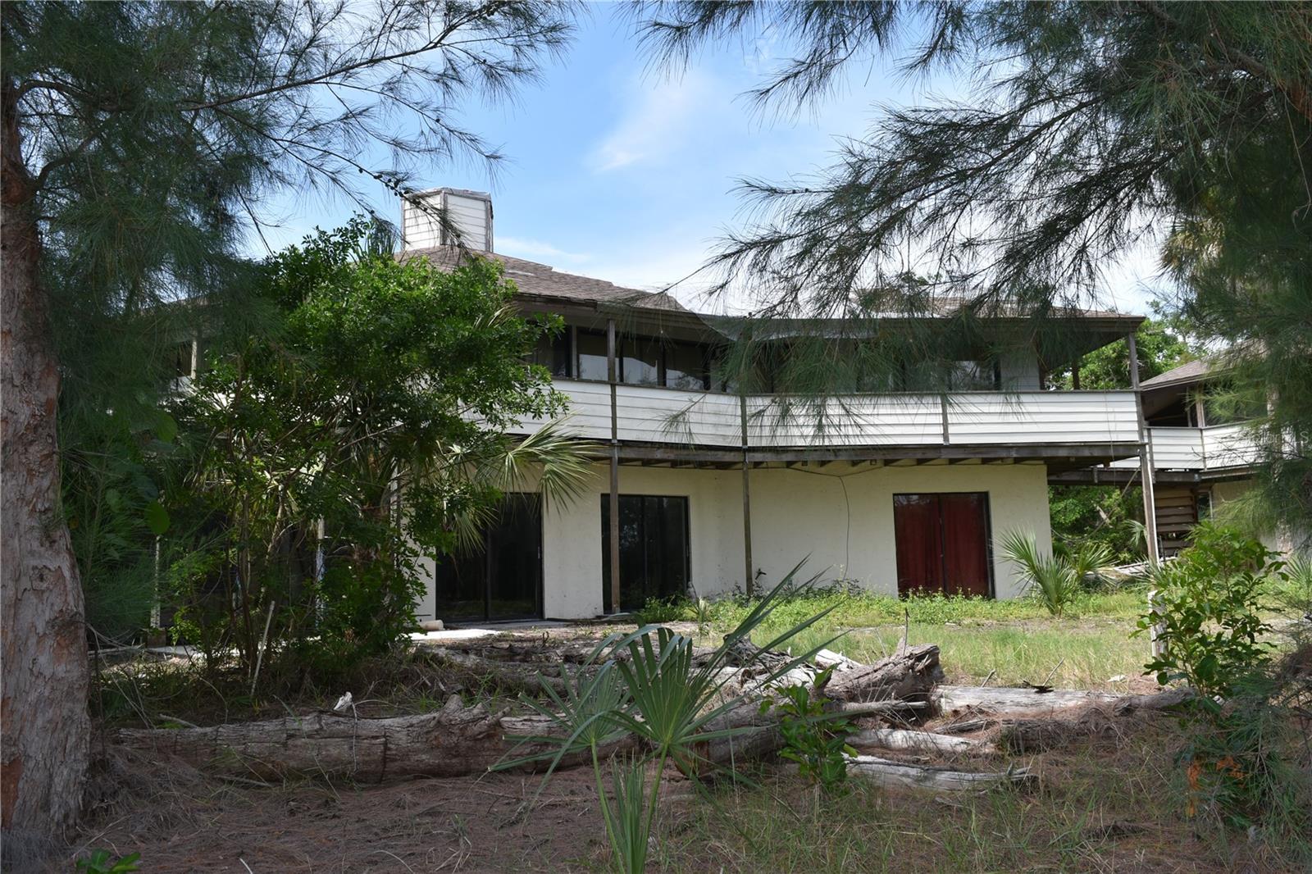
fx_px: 984
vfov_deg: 47.9
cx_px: 656
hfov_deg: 67.4
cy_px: 437
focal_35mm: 27
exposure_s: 1/200
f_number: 7.1
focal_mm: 18
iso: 100
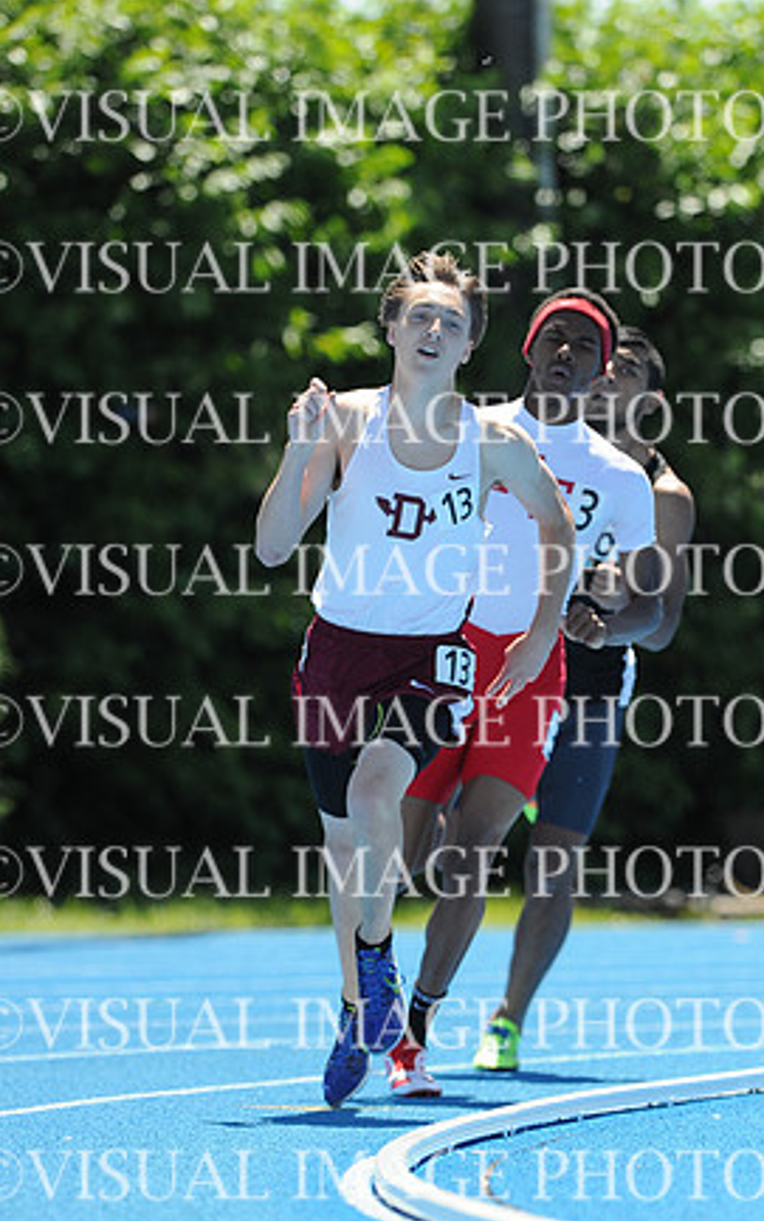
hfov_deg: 2.4
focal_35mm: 546
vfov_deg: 3.8
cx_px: 513
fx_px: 18172
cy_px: 795
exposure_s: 1/1600
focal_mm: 400
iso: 500
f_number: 5.6
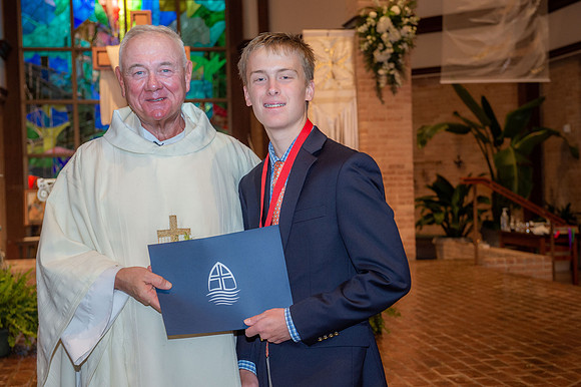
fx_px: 968
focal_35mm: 60
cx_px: 290
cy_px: 194
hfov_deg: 33.4
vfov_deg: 22.6
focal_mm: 60
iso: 1600
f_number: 5.6
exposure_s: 1/125
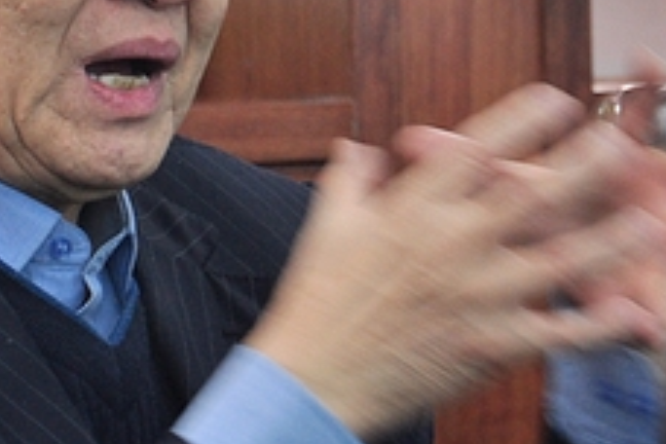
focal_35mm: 355
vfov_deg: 3.9
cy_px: 99
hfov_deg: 5.8
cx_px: 318
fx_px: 6567
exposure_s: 1/15
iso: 320
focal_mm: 90
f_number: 5.6
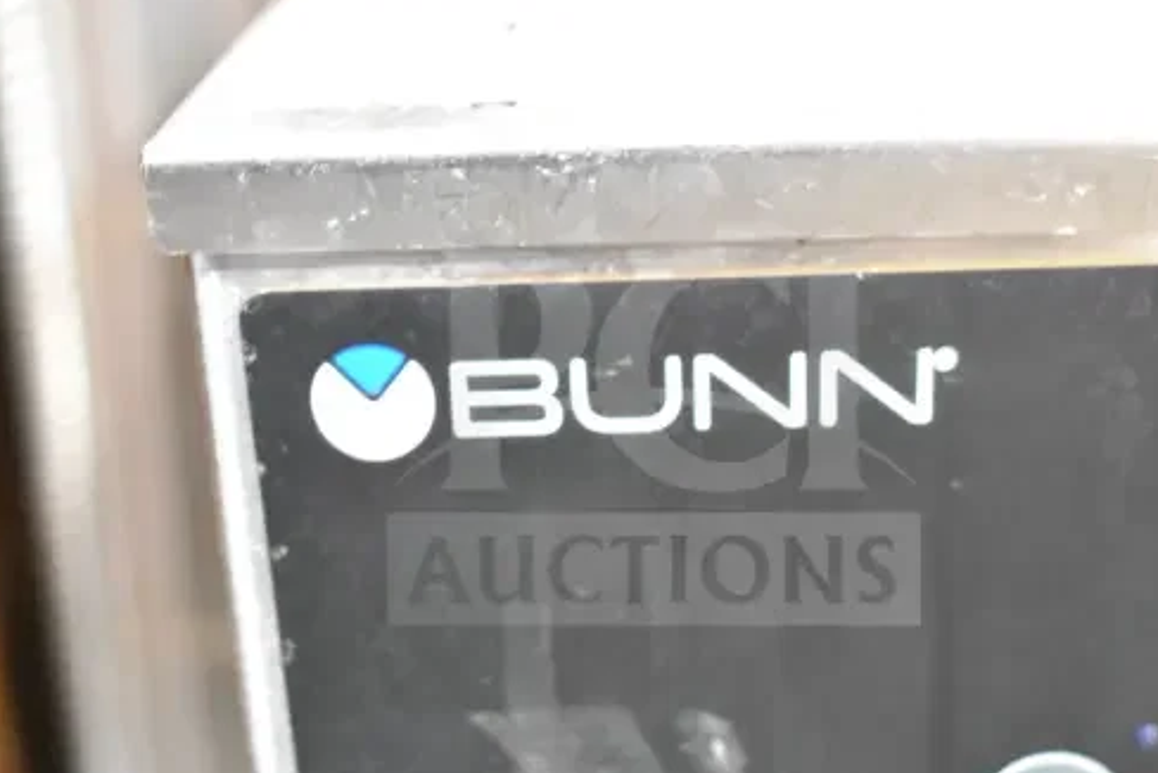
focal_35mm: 60
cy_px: 437
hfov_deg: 33.3
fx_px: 1931
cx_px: 653
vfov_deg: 22.6
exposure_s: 1/50
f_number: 4.5
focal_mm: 32
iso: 5600
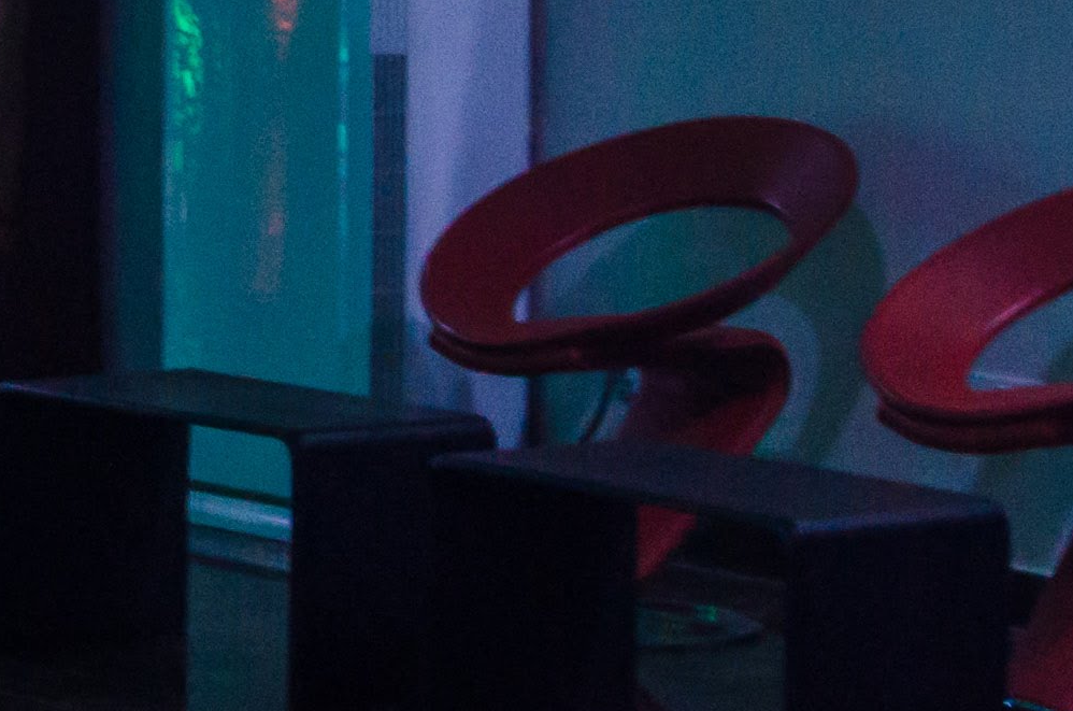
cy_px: -20
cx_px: 40
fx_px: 4624
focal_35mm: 155
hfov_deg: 13.1
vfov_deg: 8.7
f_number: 10
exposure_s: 1/2.5
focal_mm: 21
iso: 1600
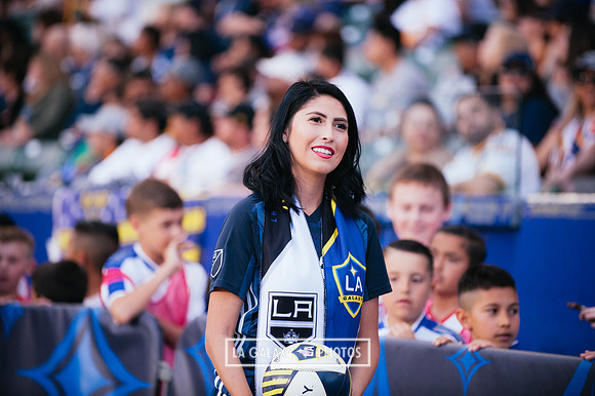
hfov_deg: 11.8
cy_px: 198
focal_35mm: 175
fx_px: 2891
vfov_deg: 7.8
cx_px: 298
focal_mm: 175
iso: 1600
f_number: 2.8
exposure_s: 1/800
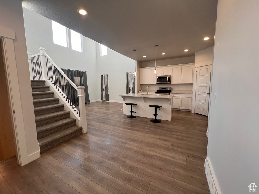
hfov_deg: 106.2
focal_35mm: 13
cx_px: 130
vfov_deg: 89.9
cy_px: 97
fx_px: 97
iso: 40
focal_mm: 1.57
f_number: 1.8
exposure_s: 1/120
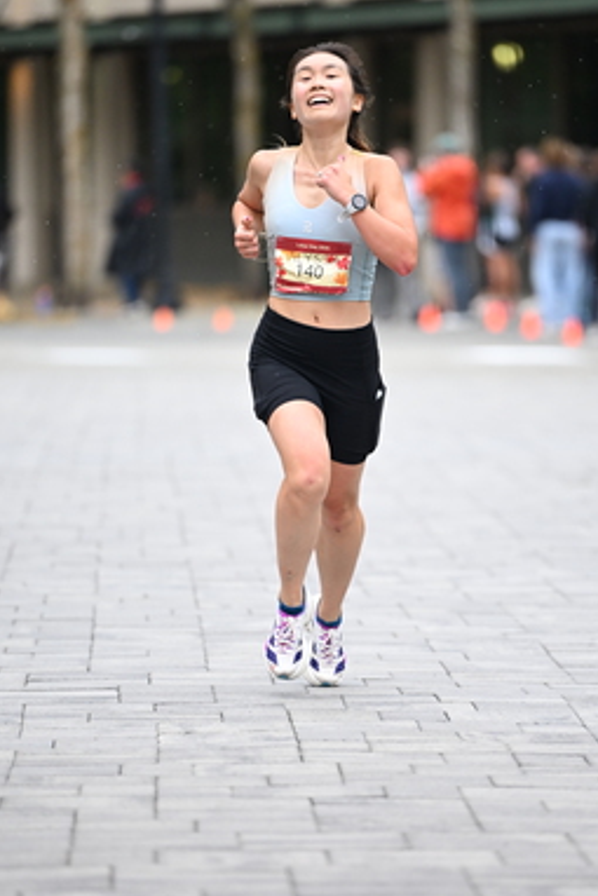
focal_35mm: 288
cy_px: 429
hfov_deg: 4.8
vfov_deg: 7.2
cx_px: 327
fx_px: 7169
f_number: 2.8
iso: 1250
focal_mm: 200
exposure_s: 1/1250
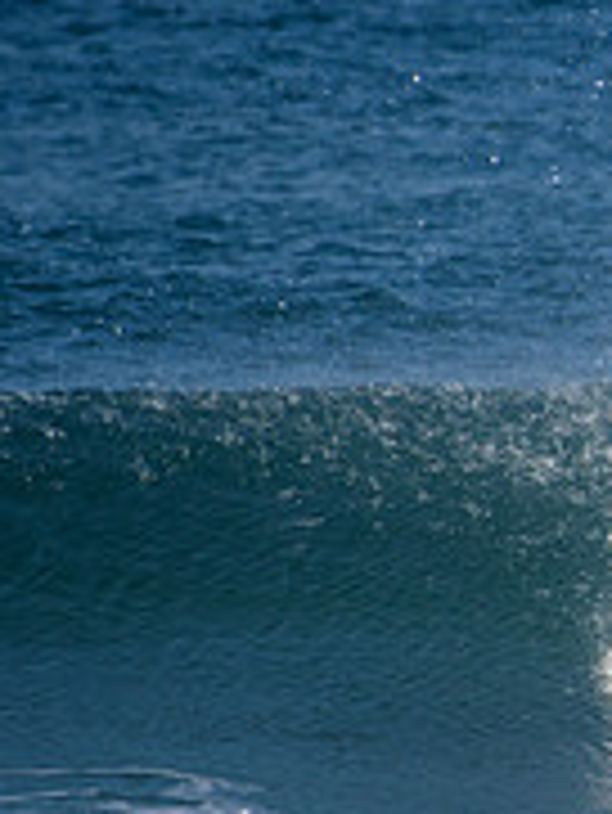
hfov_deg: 0.9
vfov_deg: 1.2
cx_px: 1264
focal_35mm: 1591
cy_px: 533
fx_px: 37460
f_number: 5.6
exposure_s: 1/2000
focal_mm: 500
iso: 250
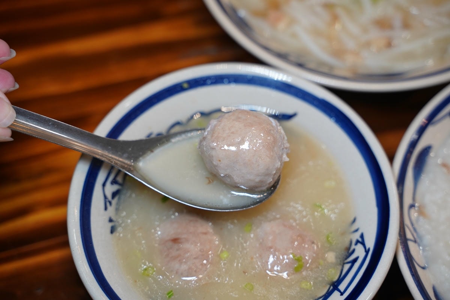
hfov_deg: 27.0
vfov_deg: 18.2
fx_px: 937
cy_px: 150
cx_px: 225
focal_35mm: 75
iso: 400
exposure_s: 1/80
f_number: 4
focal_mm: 75
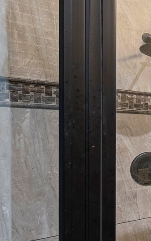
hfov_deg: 14.9
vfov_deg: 40.2
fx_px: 329
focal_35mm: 50
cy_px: 138
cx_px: 366
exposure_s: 1/2
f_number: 8
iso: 200
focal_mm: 12
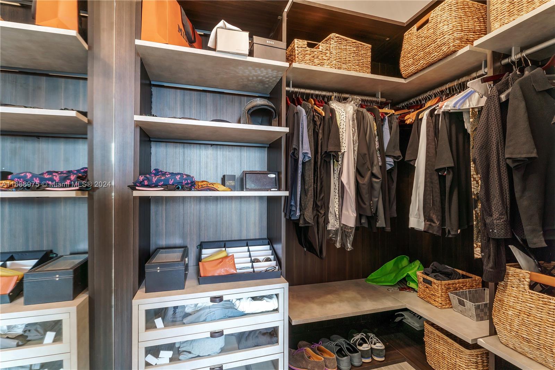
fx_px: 244
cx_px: 278
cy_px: 185
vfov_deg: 74.4
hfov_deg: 97.5
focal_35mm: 16
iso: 250
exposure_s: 1.3
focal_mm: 15.8
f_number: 10
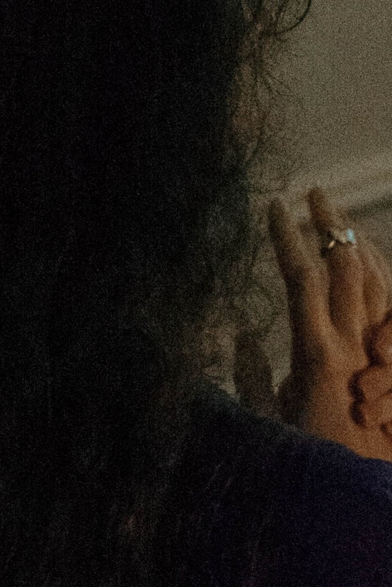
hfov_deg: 6.2
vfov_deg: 9.2
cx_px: 210
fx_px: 3639
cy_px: 412
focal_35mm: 223
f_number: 2.2
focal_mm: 50
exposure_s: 1/100
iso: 6400
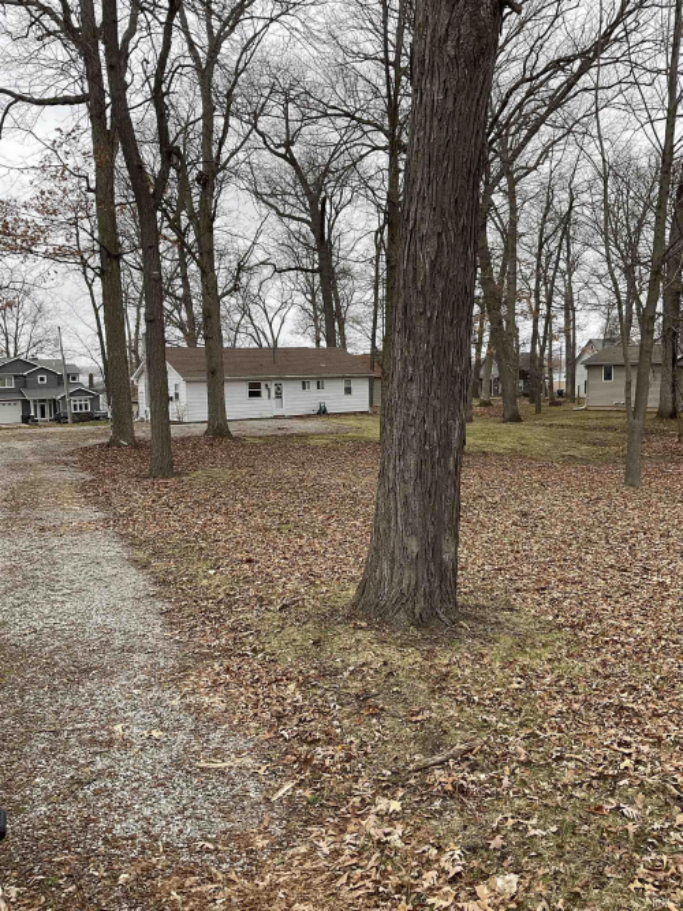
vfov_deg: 61.7
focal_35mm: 29
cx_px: 342
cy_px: 456
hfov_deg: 48.2
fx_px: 763
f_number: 1.8
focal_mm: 3
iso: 16
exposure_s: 1/375
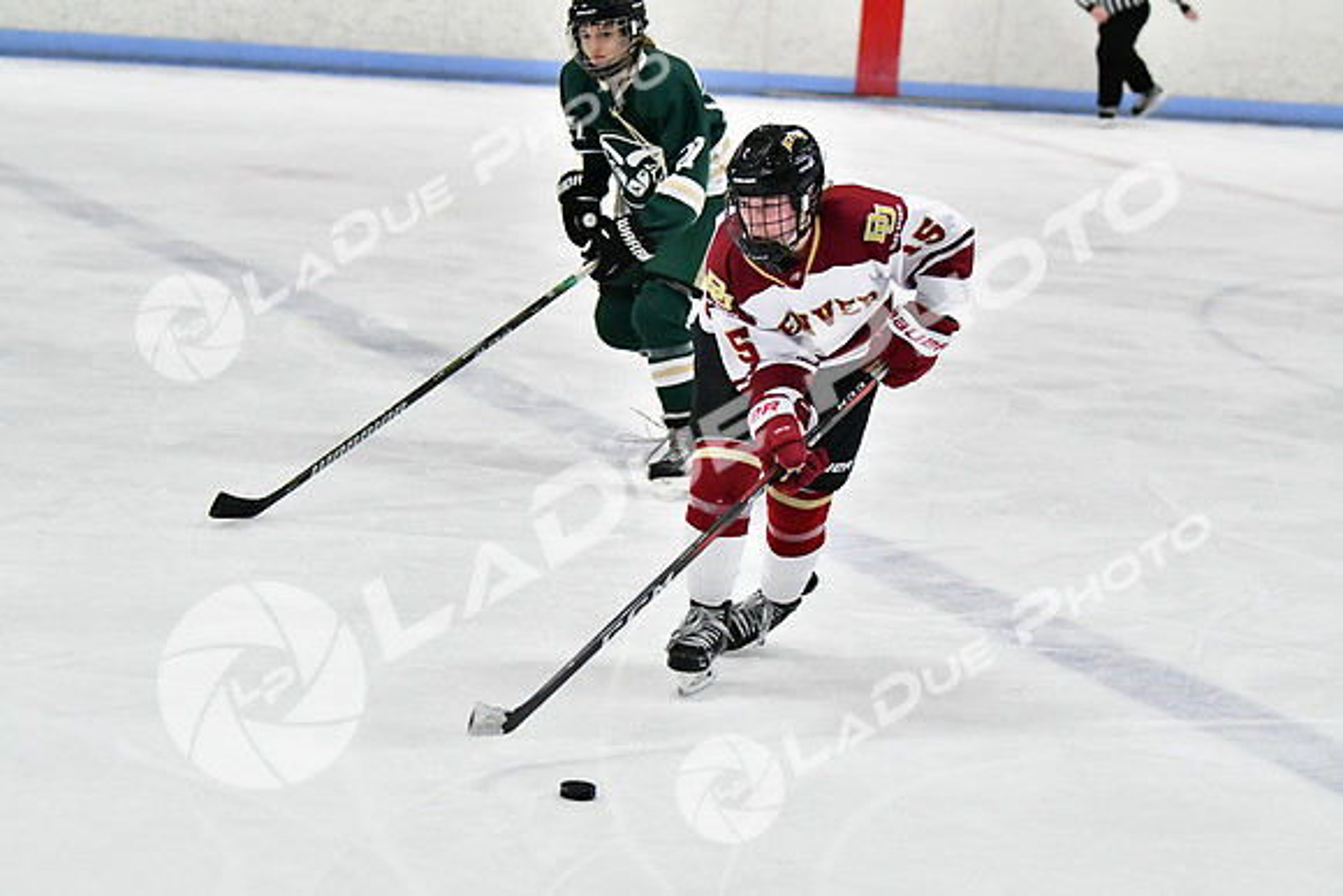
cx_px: 672
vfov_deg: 9.0
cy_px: 448
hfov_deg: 13.4
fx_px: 5709
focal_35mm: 153
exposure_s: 1/1250
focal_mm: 102
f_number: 2.8
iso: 8000
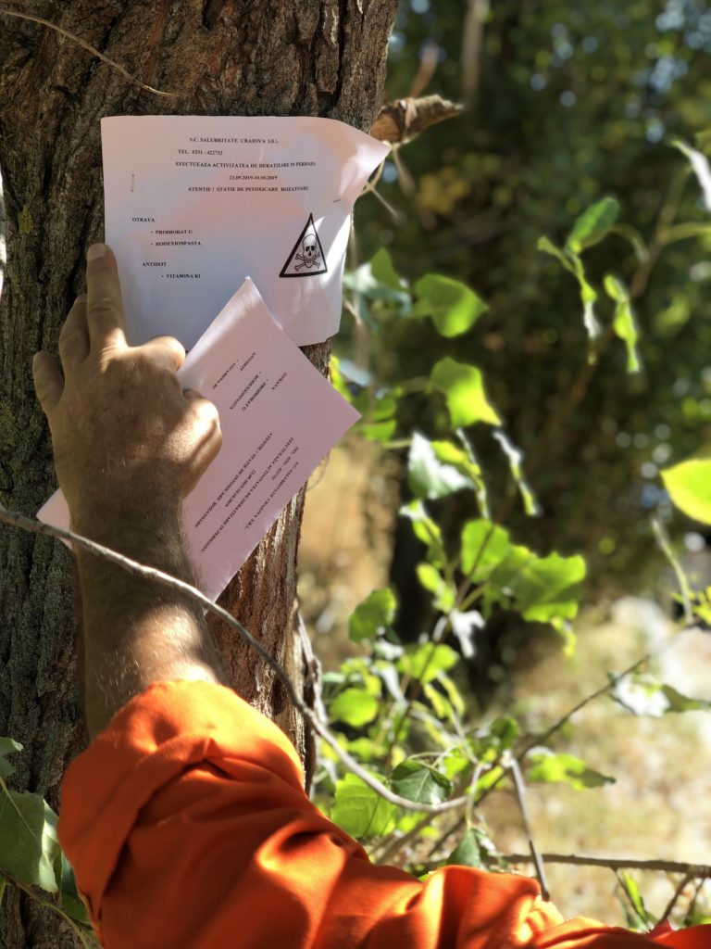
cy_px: 474
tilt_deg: -4.7
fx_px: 1424
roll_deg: -5.1
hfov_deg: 28.0
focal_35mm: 52
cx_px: 356
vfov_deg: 36.8
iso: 16
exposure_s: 1/154
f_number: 2.4
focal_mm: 6
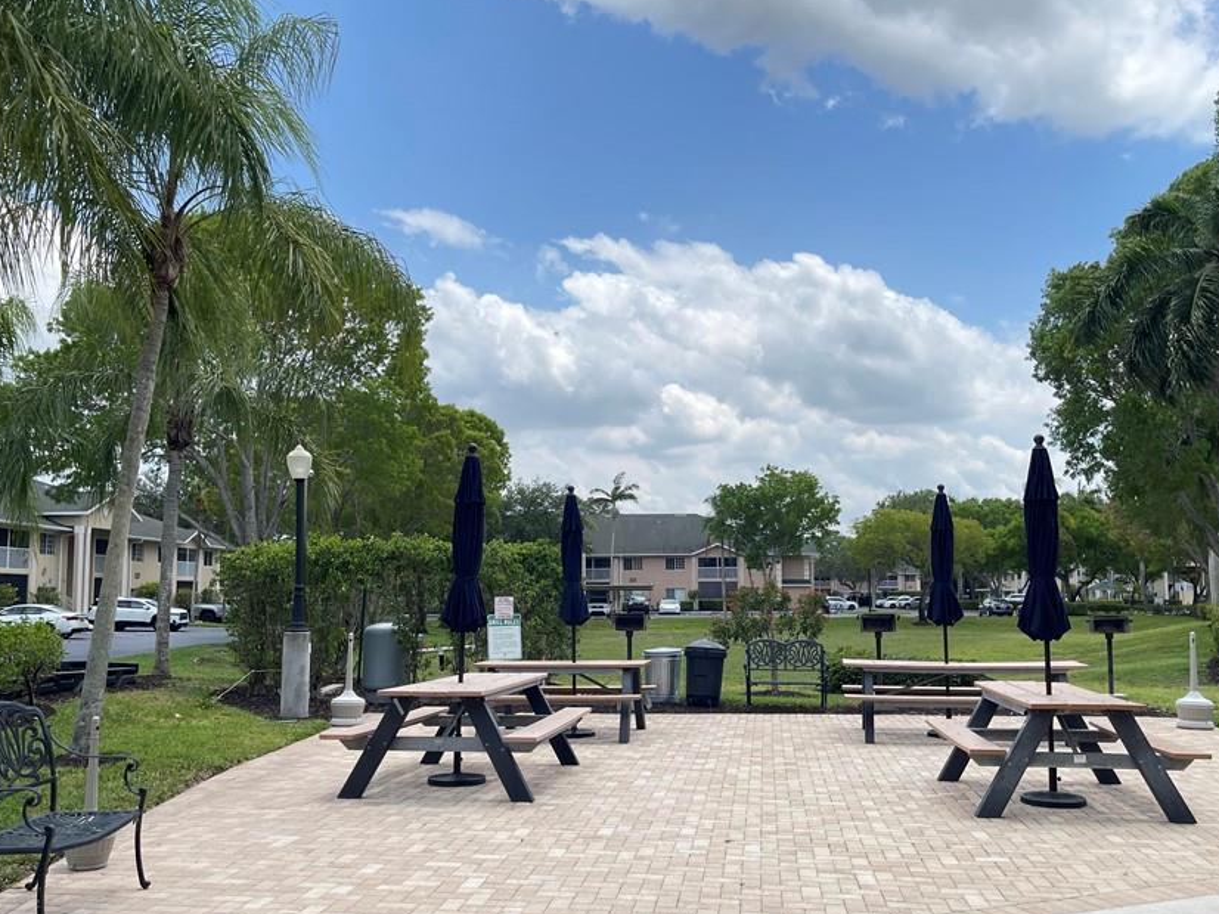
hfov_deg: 58.3
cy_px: 486
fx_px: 1091
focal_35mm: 31
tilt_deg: +4.7
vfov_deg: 45.4
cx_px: 651
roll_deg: +0.2
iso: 50
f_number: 1.6
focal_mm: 5.1
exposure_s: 1/3344
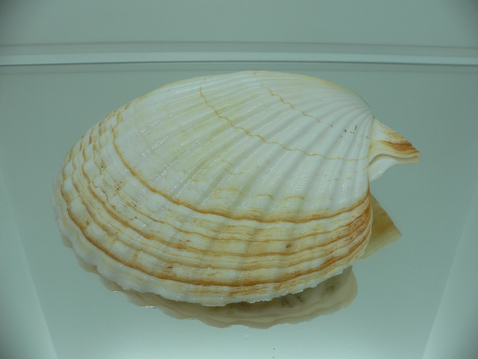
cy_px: 180
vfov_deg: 40.7
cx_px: 239
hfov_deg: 52.6
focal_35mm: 35
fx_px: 483
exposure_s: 1/80
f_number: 2.8
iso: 80
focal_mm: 4.6
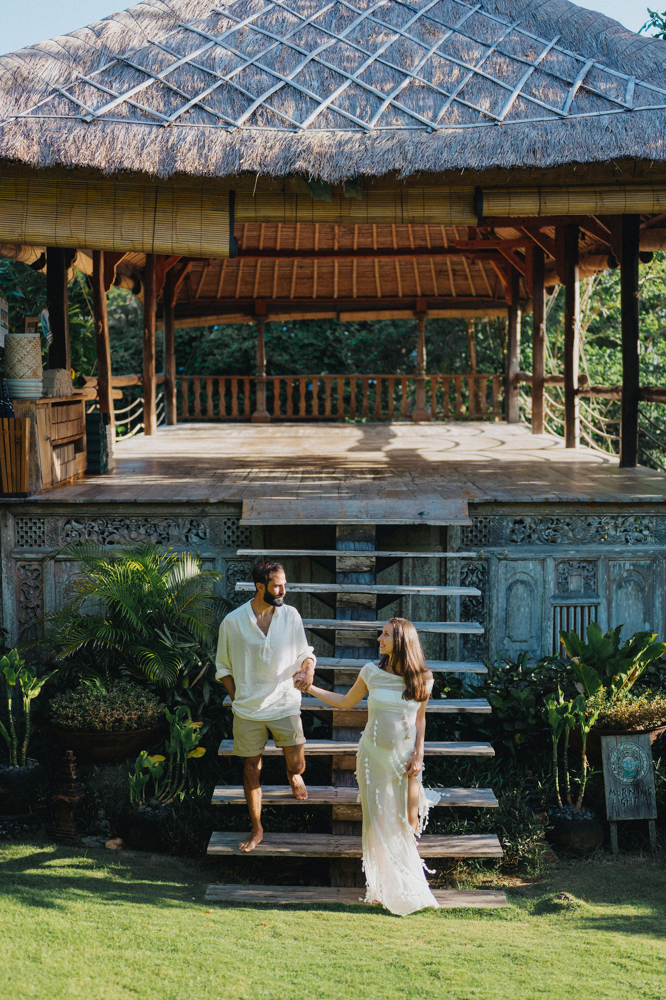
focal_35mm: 50
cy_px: 500
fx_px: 1389
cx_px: 333
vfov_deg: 39.6
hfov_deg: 27.0
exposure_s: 1/1600
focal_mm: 50
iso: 100
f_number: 1.8
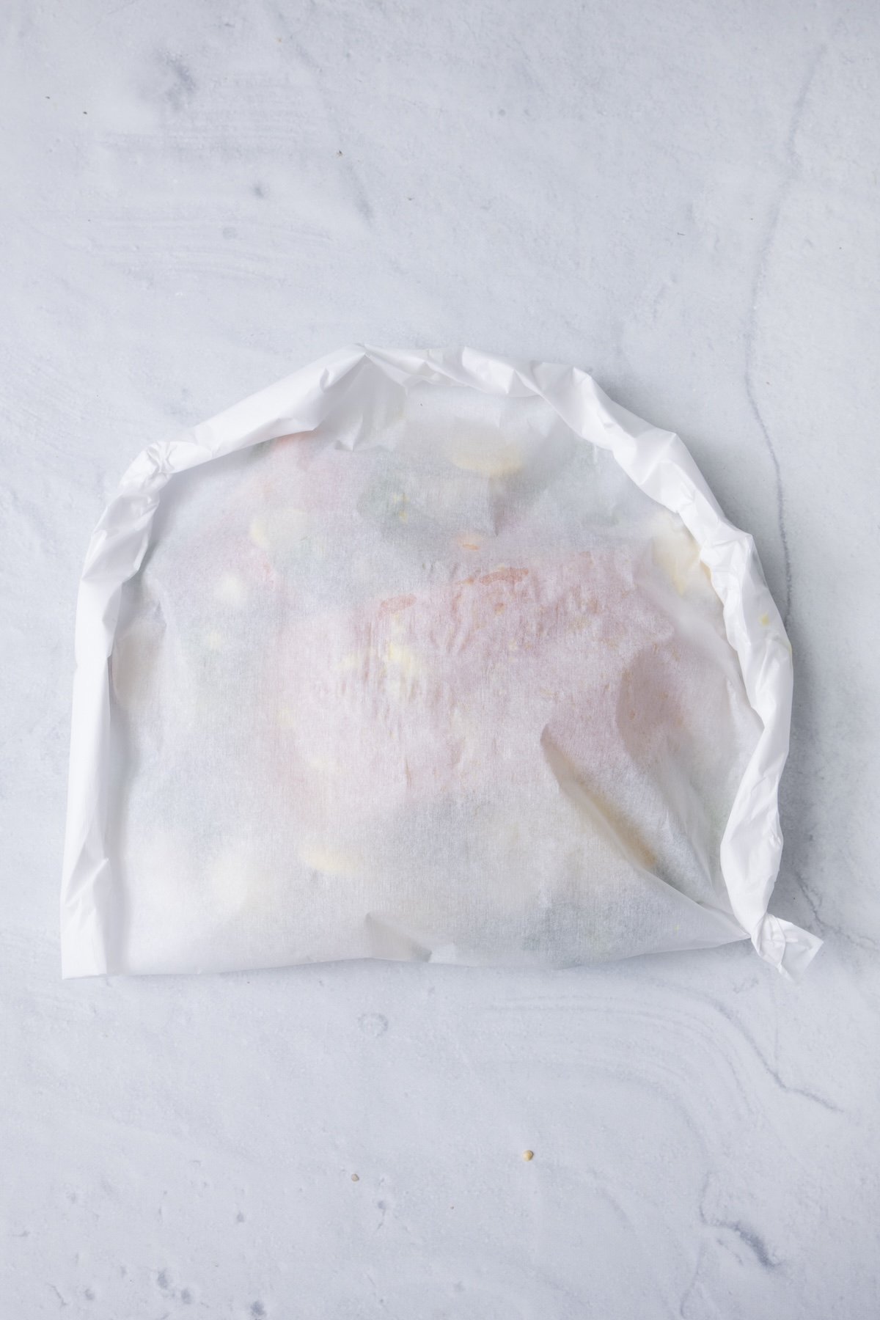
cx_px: 440
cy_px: 660
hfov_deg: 33.4
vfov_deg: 48.5
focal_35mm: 40
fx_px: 1467
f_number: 16
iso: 250
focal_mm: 40
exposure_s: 1/200
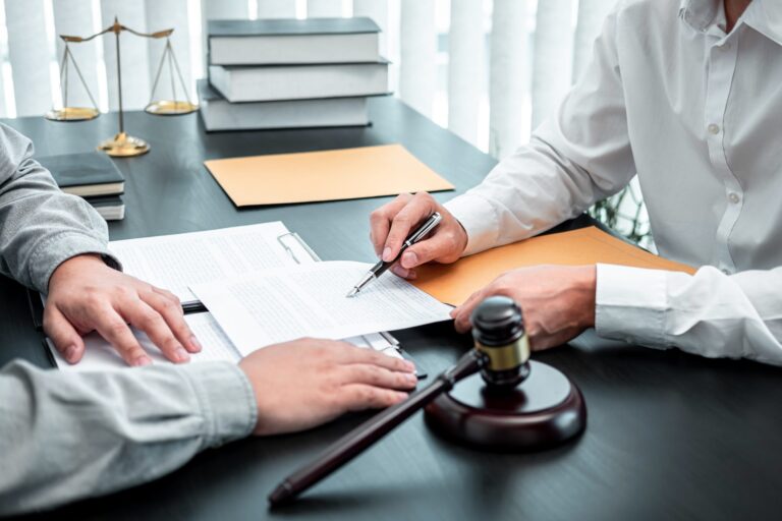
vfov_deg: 25.5
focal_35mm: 53
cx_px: 391
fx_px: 1151
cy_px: 260
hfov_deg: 37.5
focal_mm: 35
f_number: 2.5
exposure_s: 1/100
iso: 200
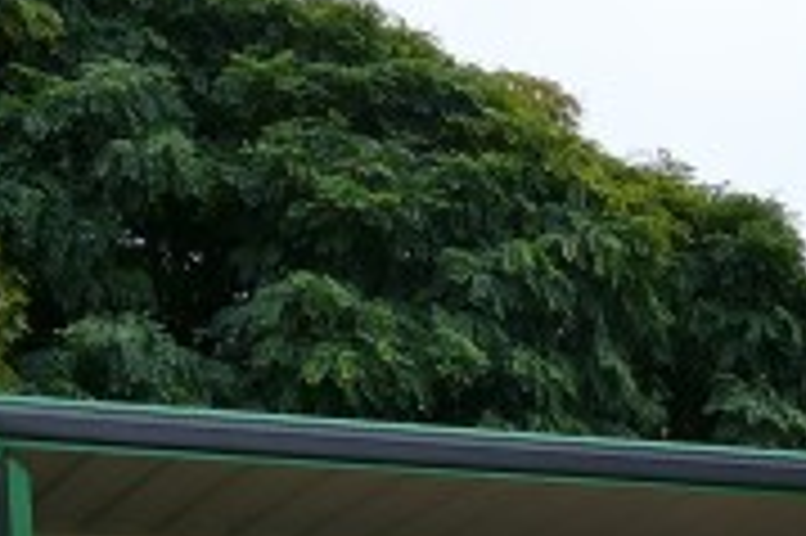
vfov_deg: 8.9
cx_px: 1031
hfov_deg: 14.1
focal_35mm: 140
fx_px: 3132
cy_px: 1284
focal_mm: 9.12
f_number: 2.8
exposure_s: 1/500
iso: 125
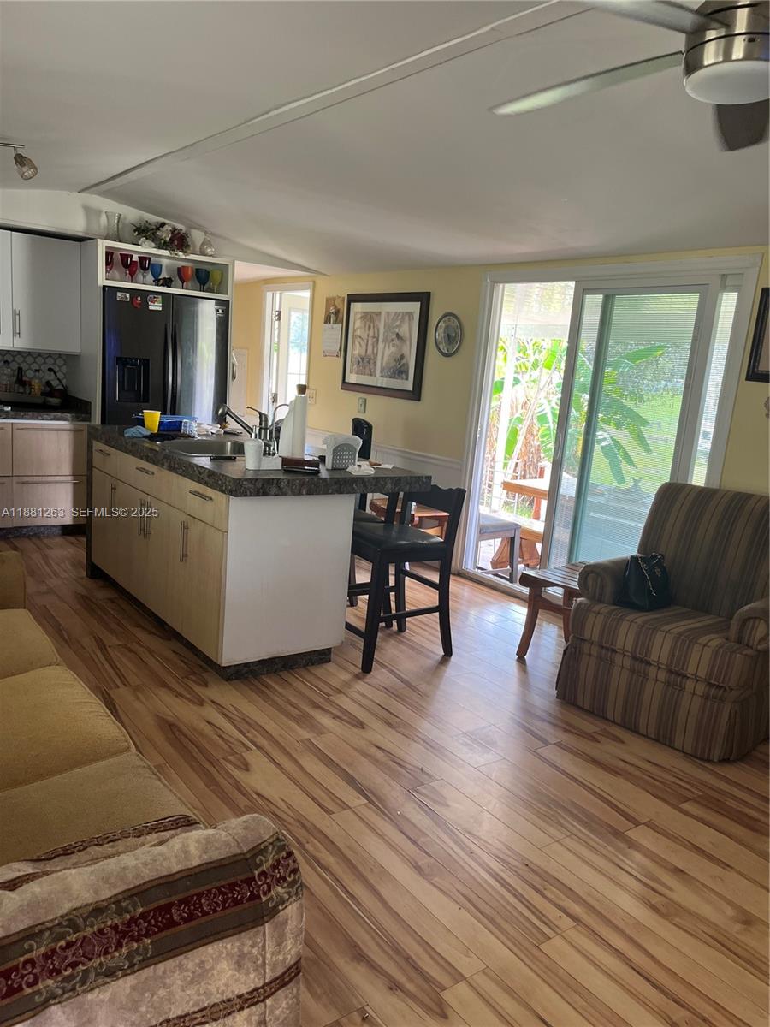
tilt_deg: -11.9
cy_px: 514
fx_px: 771
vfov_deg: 67.3
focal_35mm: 26
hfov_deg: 53.1
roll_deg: -4.0
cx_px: 385
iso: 125
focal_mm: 5.1
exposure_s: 1/118
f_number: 1.6
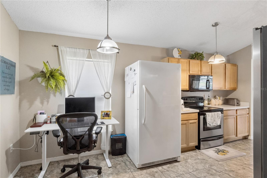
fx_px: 133
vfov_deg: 67.4
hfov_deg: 90.0
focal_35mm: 18
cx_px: 134
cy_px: 89
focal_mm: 12
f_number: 11
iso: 1600
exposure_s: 1/45
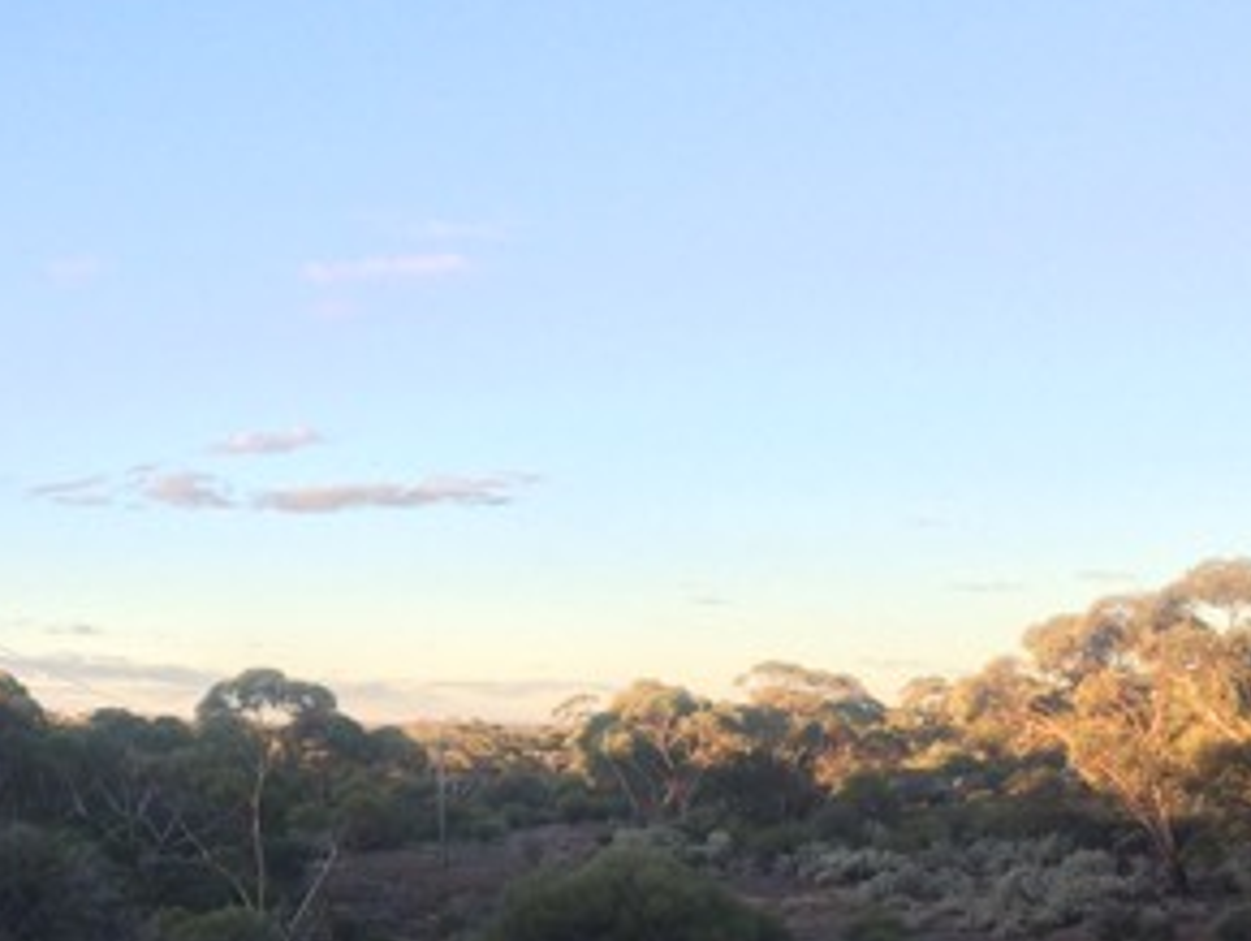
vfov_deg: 27.8
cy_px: 682
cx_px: 315
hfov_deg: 36.0
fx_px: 1881
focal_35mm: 52
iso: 32
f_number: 2.2
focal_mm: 4.15
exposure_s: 1/261
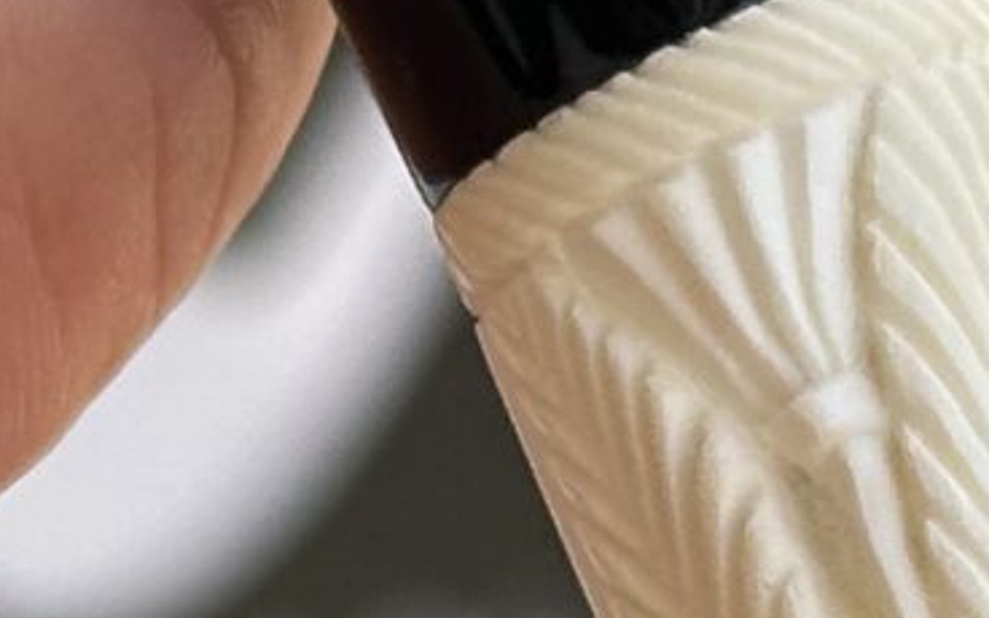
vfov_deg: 3.7
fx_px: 9542
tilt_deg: -20.0
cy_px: 478
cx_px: 1102
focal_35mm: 354
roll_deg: -2.9
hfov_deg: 5.9
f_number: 1.78
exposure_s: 1/690
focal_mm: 6.86
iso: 64
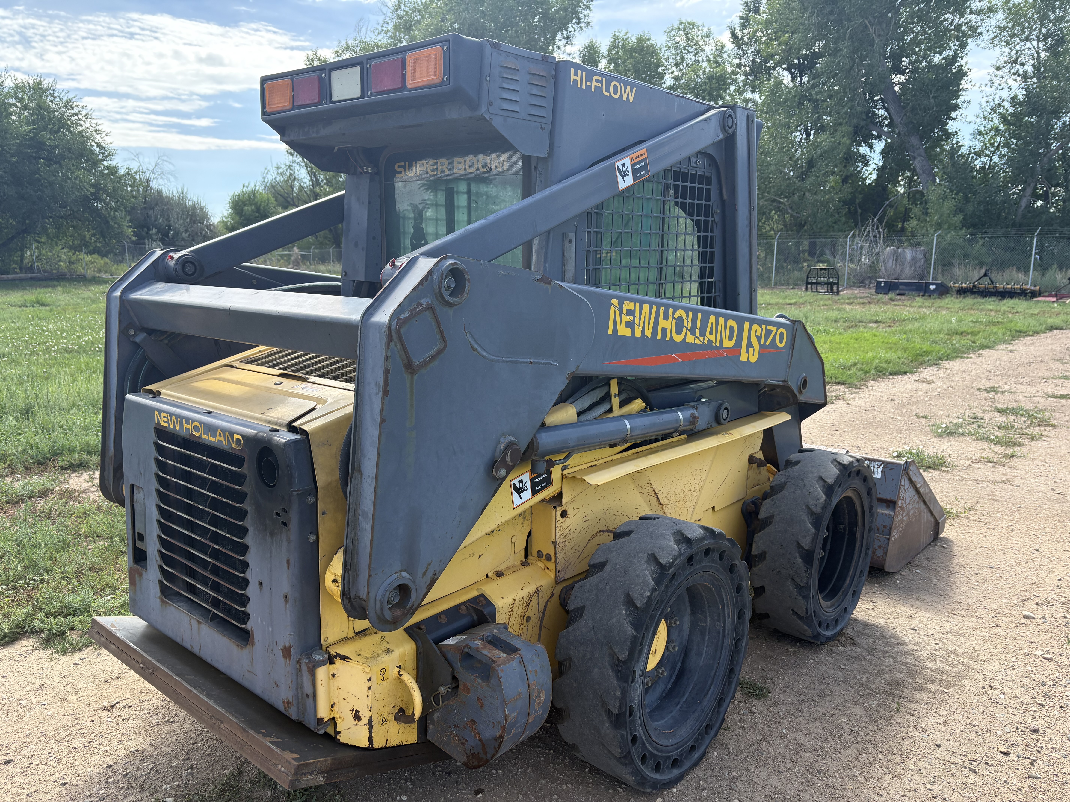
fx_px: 804
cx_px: 535
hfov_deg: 67.3
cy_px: 401
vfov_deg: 53.1
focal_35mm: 26
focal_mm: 5.96
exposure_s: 1/1155
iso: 64
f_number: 1.6
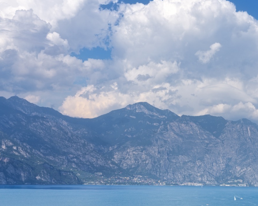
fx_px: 481
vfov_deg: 24.1
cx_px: 260
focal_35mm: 63
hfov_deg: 28.2
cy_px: 133
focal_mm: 33
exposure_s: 1/400
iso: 100
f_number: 9
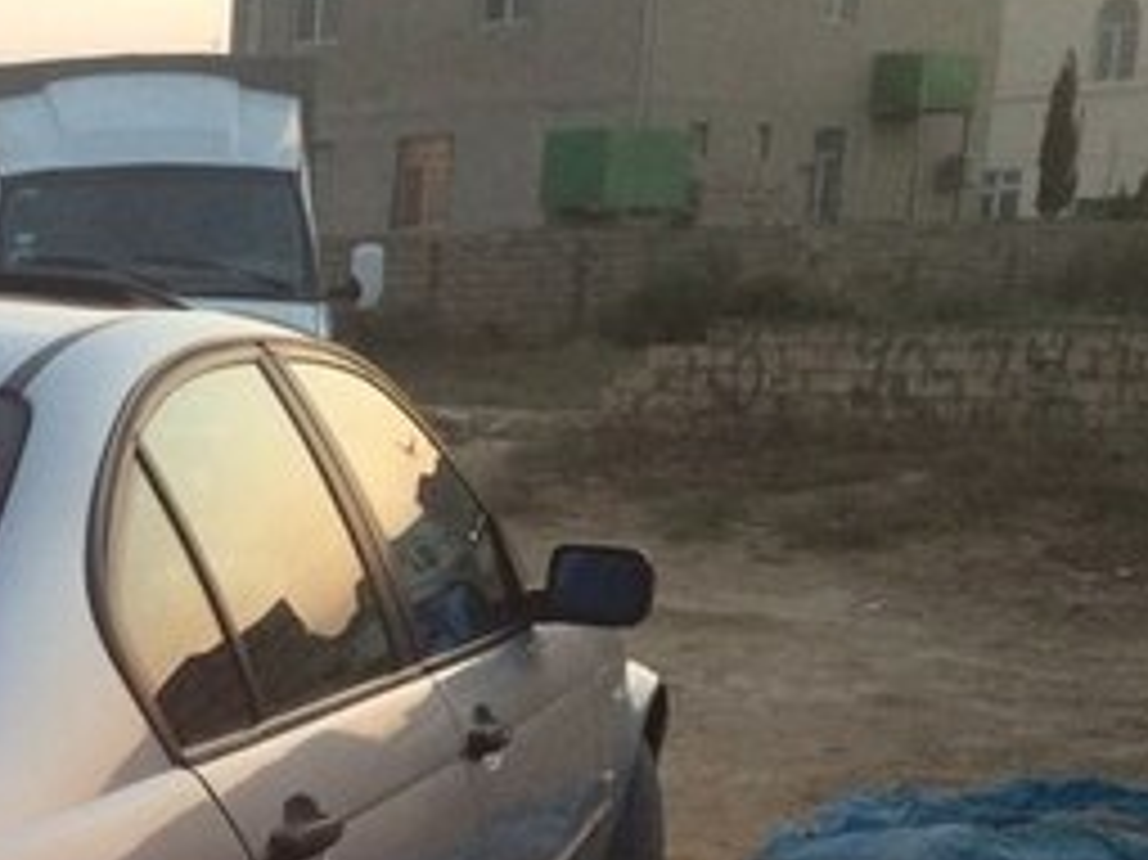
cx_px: -293
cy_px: 979
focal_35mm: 75
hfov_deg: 23.4
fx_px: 2486
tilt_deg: -13.6
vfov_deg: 18.8
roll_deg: +0.6
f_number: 2.2
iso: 80
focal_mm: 4.15
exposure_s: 1/33
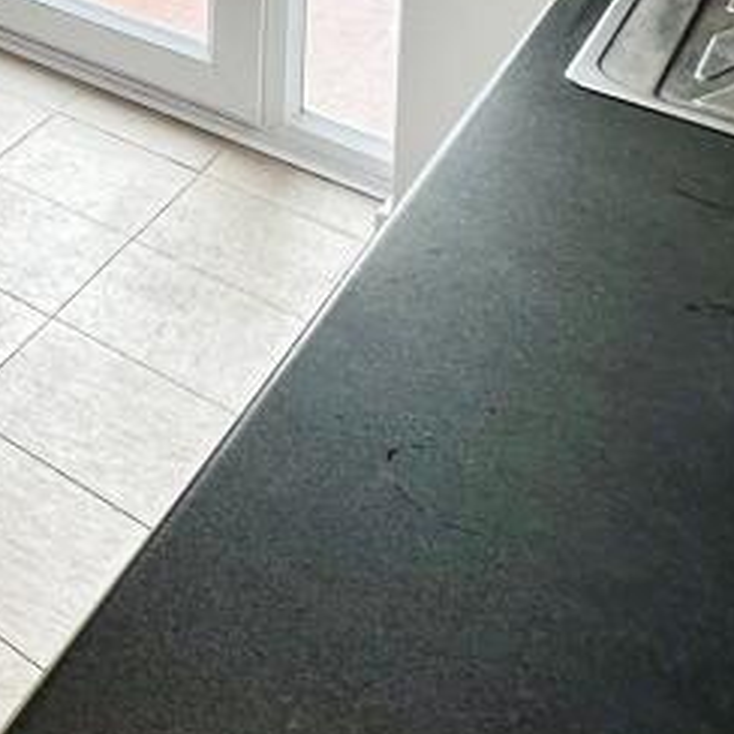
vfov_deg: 30.6
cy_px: 8
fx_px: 1247
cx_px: -454
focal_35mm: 52
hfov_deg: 23.6
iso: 64
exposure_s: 1/100
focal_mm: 2.22
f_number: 2.2
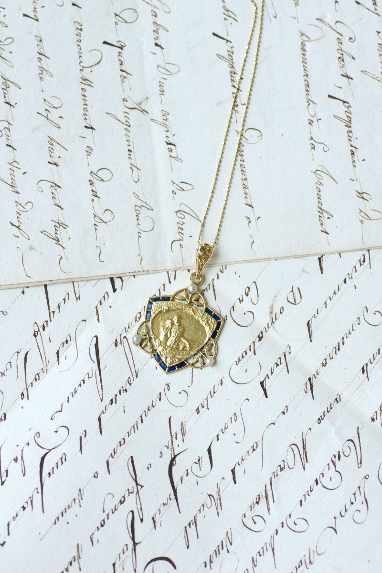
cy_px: 286
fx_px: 1671
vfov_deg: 19.5
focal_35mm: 105
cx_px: 191
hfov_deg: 13.0
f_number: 4
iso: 200
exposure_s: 1/160
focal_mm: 70
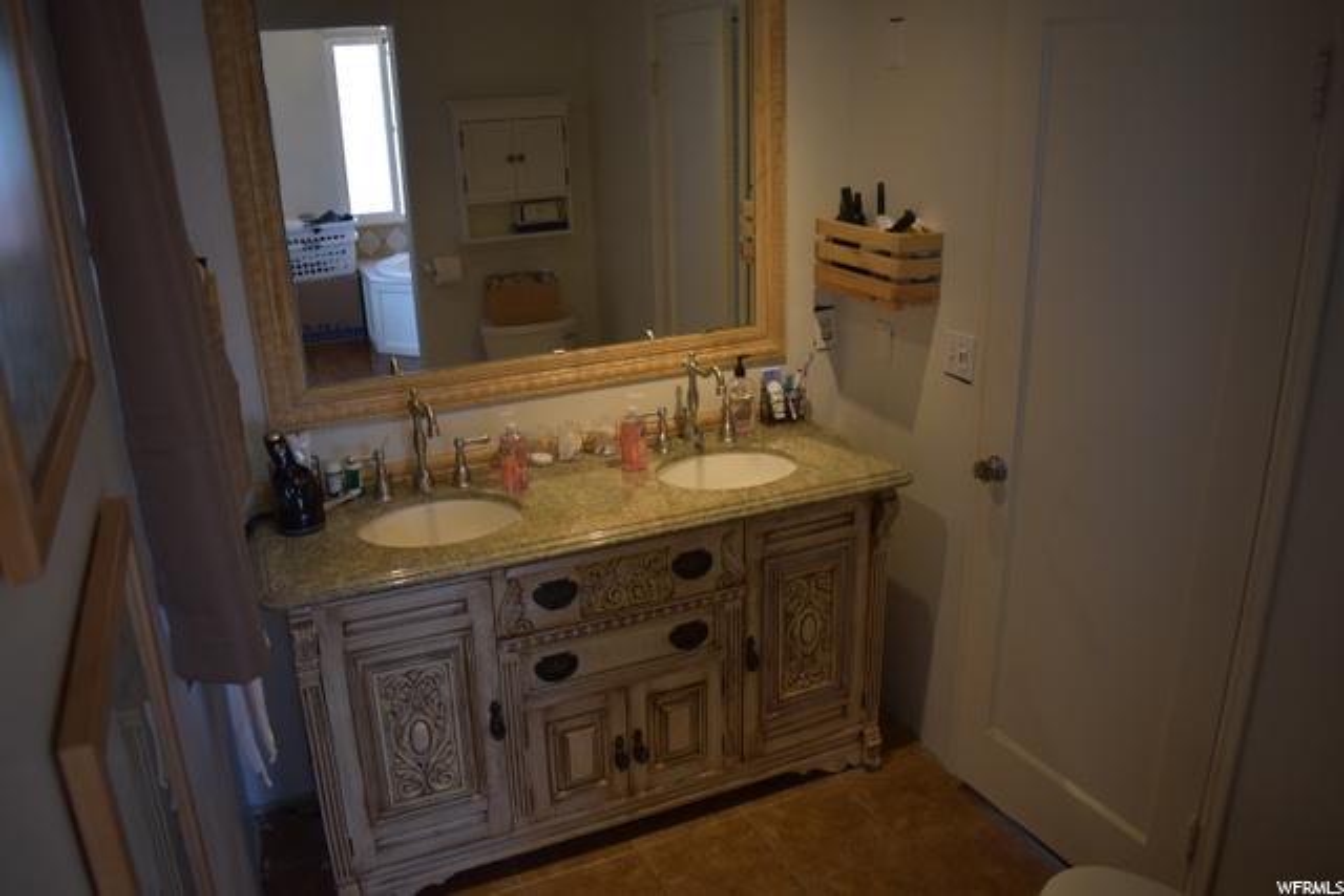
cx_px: 672
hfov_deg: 67.4
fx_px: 1008
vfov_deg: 48.0
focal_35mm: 27
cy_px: 448
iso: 400
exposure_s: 1/100
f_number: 3.5
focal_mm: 18
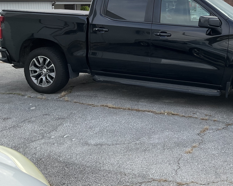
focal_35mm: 47
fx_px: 324
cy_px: 54
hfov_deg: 38.5
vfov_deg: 31.7
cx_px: 176
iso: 25
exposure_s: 1/781
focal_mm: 3
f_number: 1.8
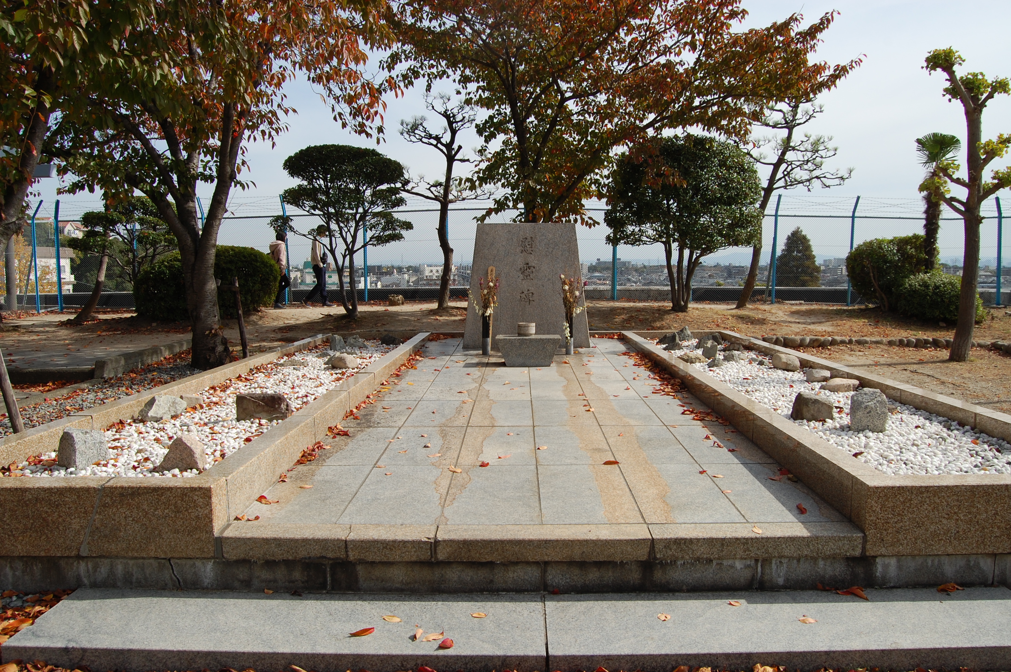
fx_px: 758
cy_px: 336
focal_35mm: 27
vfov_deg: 47.8
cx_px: 506
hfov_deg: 67.4
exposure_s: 1/320
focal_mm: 18
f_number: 9
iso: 200
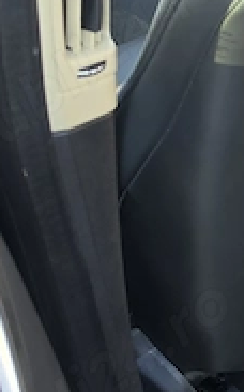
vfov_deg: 25.5
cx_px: 542
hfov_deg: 13.2
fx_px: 853
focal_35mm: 80
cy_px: 86
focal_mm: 6.5
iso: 16
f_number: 1.4
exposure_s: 1/50
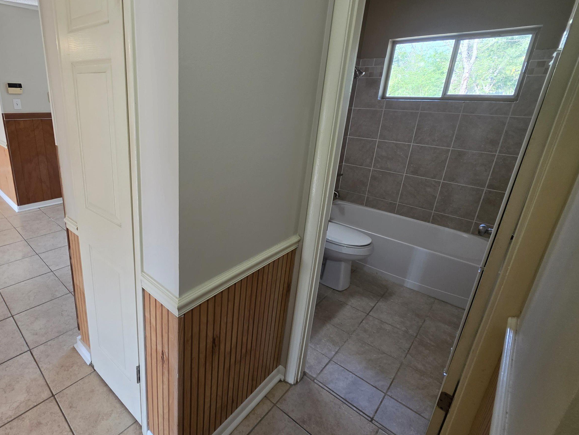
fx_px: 284
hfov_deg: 88.5
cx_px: 204
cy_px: 196
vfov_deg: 74.5
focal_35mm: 17
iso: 100
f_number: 1.9
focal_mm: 2.2
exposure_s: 1/120
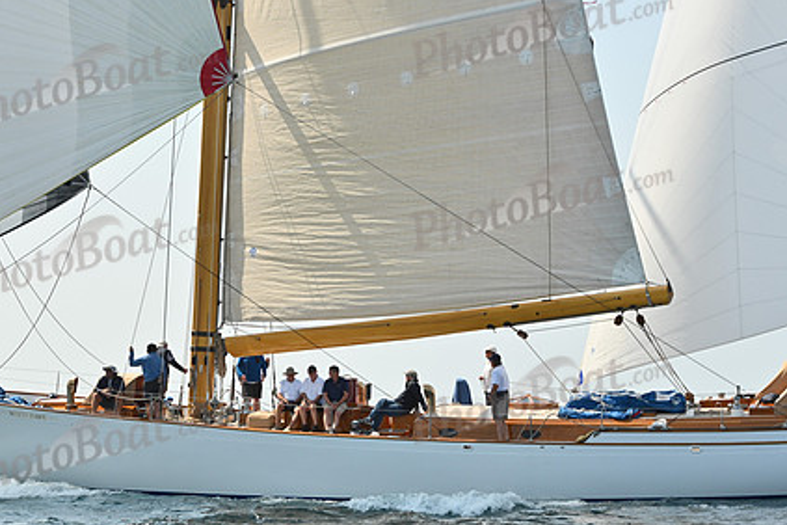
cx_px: 316
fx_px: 2099
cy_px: 325
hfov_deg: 21.2
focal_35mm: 96
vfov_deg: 14.2
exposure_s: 1/1000
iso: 320
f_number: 7.1
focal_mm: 70
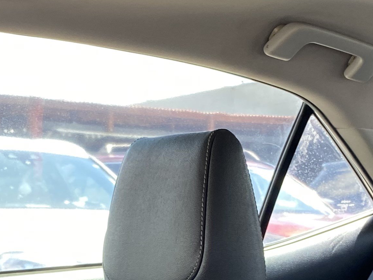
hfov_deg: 21.5
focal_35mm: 91
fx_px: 981
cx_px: 210
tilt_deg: -12.2
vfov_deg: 15.0
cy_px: 431
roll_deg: +0.8
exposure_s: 1/121
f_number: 1.8
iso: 64
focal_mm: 4.25
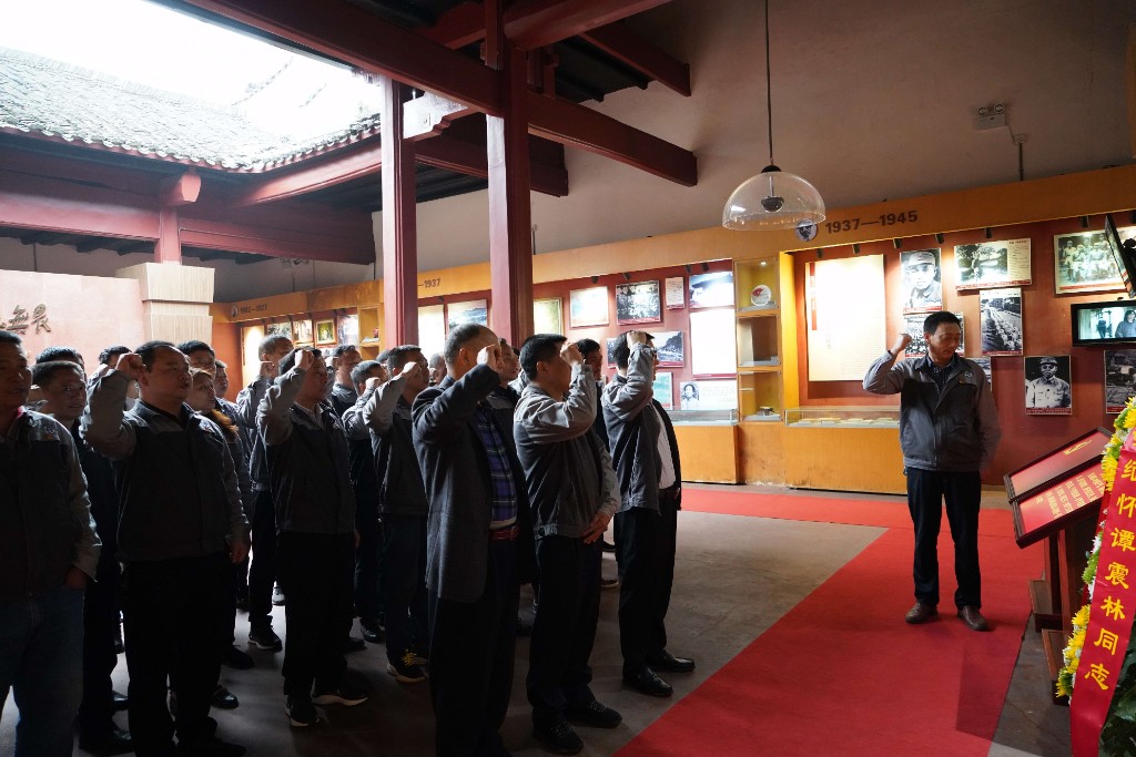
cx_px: 568
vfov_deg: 53.1
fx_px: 757
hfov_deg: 73.7
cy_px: 378
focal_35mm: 24
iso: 4000
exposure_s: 1/160
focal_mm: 24
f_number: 4
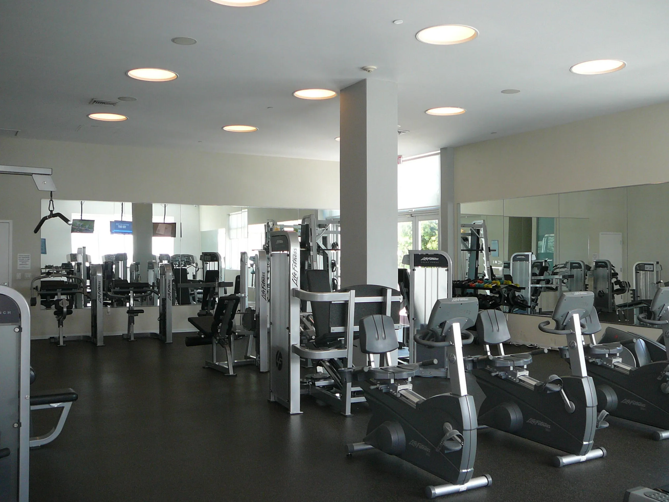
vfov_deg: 40.7
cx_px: 334
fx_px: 676
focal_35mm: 35
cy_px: 251
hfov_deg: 52.6
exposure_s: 1/60
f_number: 2.8
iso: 100
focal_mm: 5.2
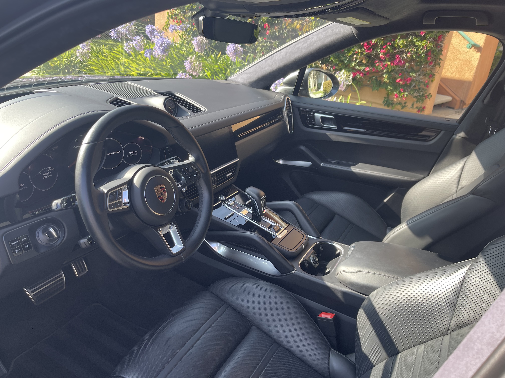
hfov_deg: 69.4
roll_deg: -6.1
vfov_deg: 54.9
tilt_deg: -24.7
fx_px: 365
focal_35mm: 25
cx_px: 252
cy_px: 189
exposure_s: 1/160
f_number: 1.6
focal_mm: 5.1
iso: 32
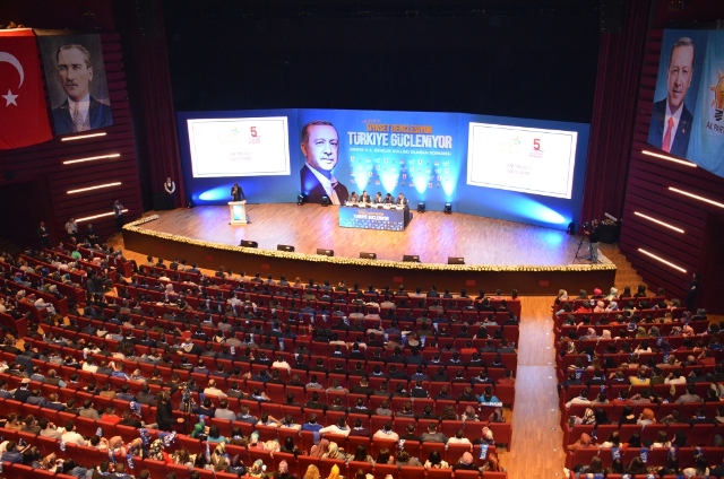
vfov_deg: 41.5
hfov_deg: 59.6
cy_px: 240
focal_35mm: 32
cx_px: 362
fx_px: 632
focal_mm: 21
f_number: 3.8
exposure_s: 1/60
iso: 2200
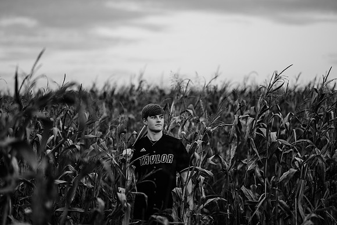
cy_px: 112
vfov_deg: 16.1
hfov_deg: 23.9
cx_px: 168
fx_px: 796
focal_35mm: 85
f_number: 1.4
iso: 800
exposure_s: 1/500
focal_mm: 85
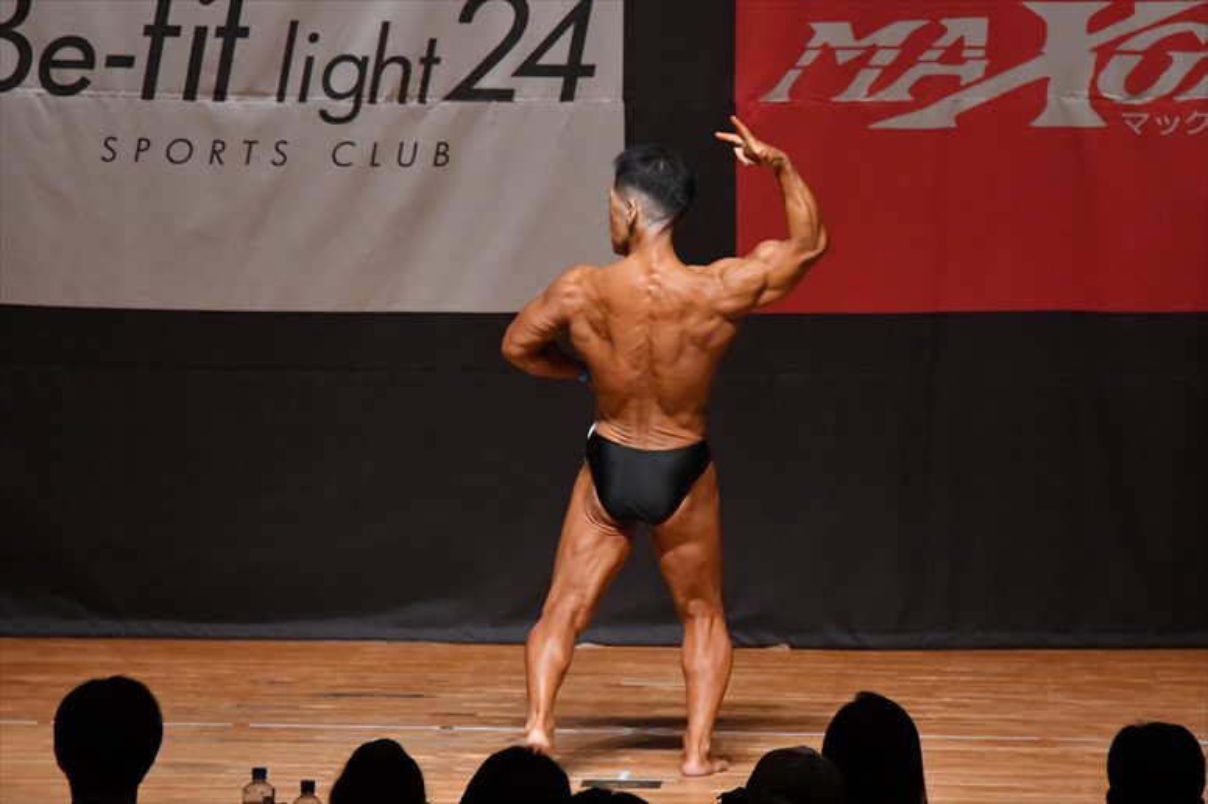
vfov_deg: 4.8
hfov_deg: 7.2
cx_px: 604
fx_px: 9559
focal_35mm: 285
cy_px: 402
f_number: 5.6
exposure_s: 1/400
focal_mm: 190
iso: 8000
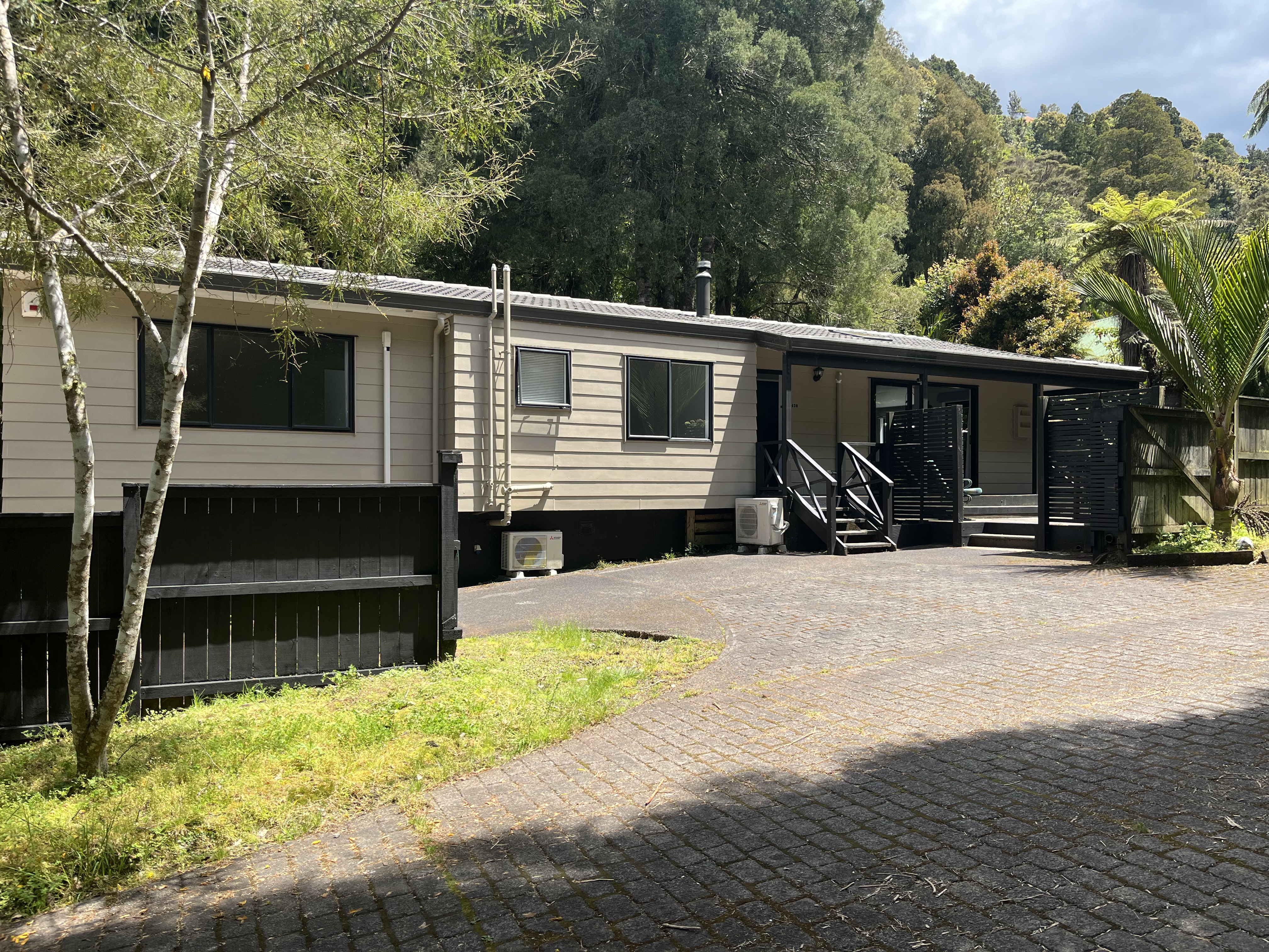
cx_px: 634
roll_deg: +0.2
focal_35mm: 26
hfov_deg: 67.3
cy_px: 476
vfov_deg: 53.1
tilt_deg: -0.9
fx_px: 953
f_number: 1.6
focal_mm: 5.1
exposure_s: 1/1225
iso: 50
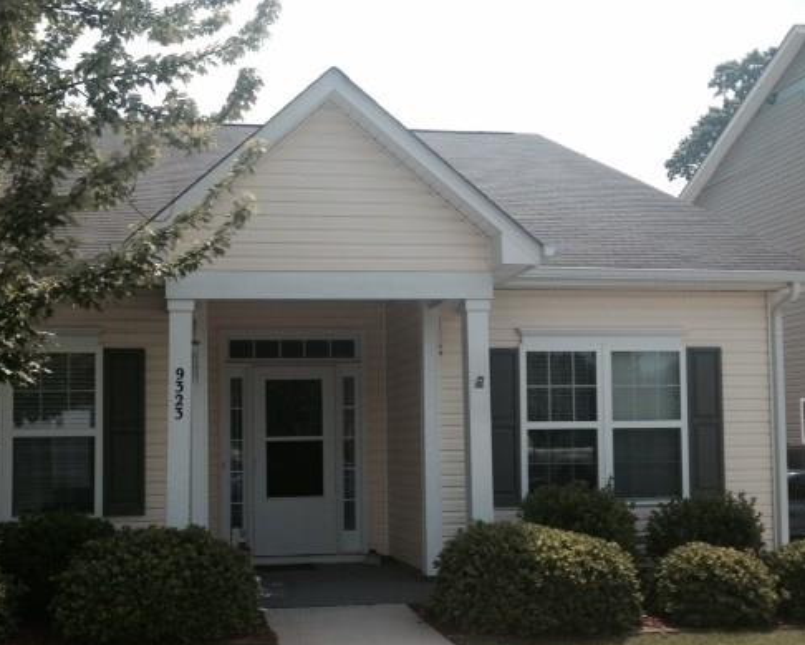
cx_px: 310
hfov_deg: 40.9
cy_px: 396
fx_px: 1072
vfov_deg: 33.3
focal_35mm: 45
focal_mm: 4.28
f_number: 2.4
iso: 50
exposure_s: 1/1346
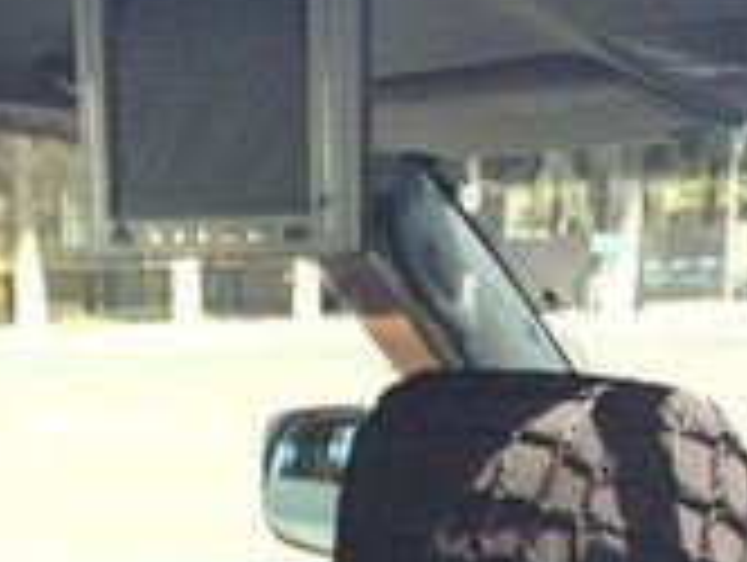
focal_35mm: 115
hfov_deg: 17.0
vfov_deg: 12.0
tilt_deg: -17.2
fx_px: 2485
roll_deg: -0.7
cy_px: 969
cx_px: 184
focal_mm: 4.15
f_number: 2.2
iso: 32
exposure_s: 1/380
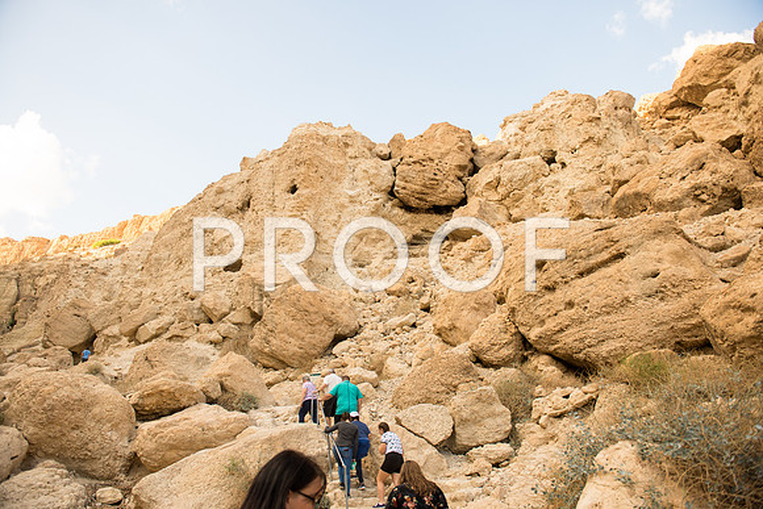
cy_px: 254
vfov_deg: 53.2
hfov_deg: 73.7
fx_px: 509
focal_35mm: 24
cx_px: 382
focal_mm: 24
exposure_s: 1/800
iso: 200
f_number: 2.8
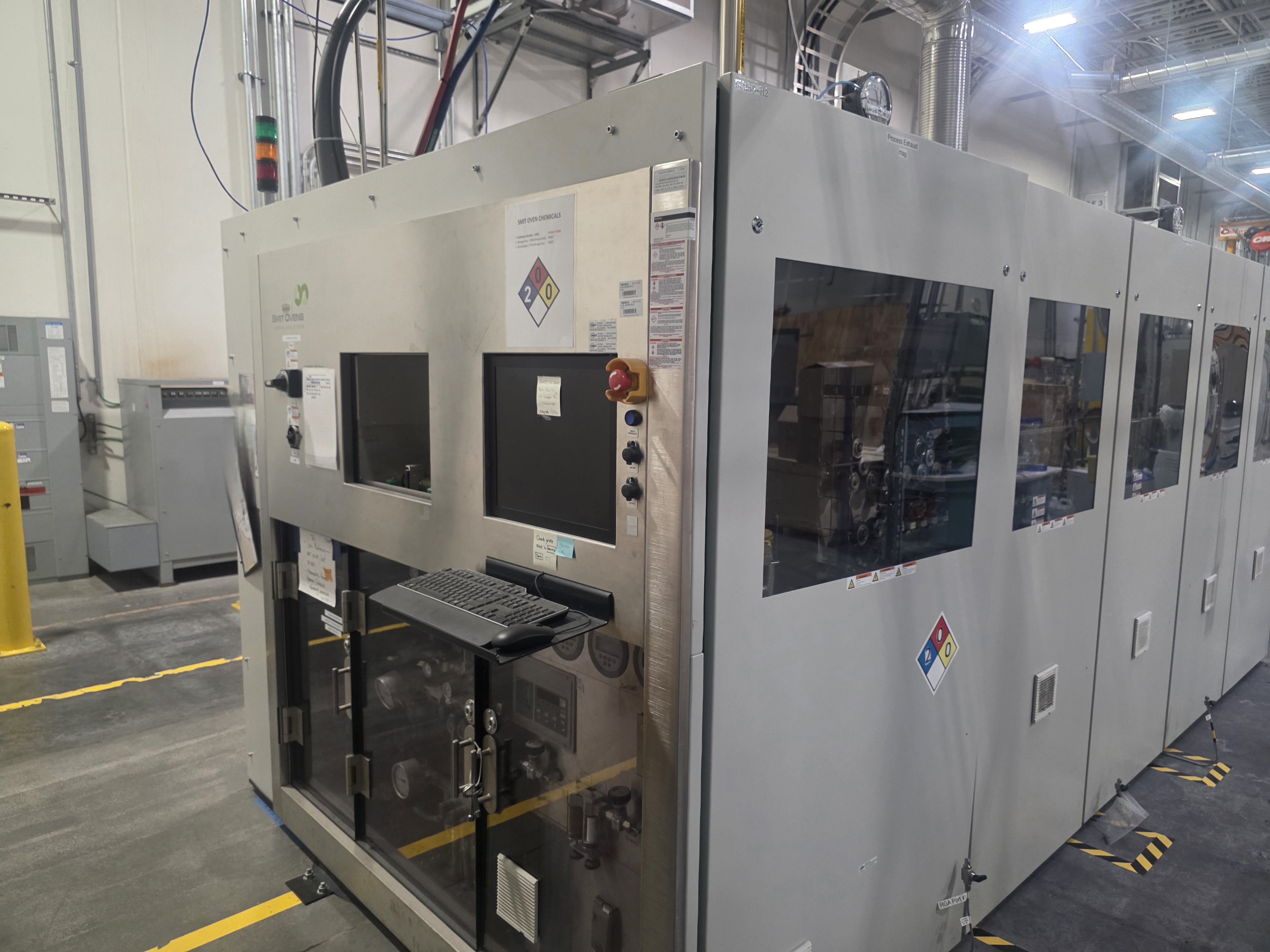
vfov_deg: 58.9
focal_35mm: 23
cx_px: 635
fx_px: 844
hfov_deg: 73.9
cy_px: 476
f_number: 1.7
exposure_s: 1/120
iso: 400
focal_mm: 6.3
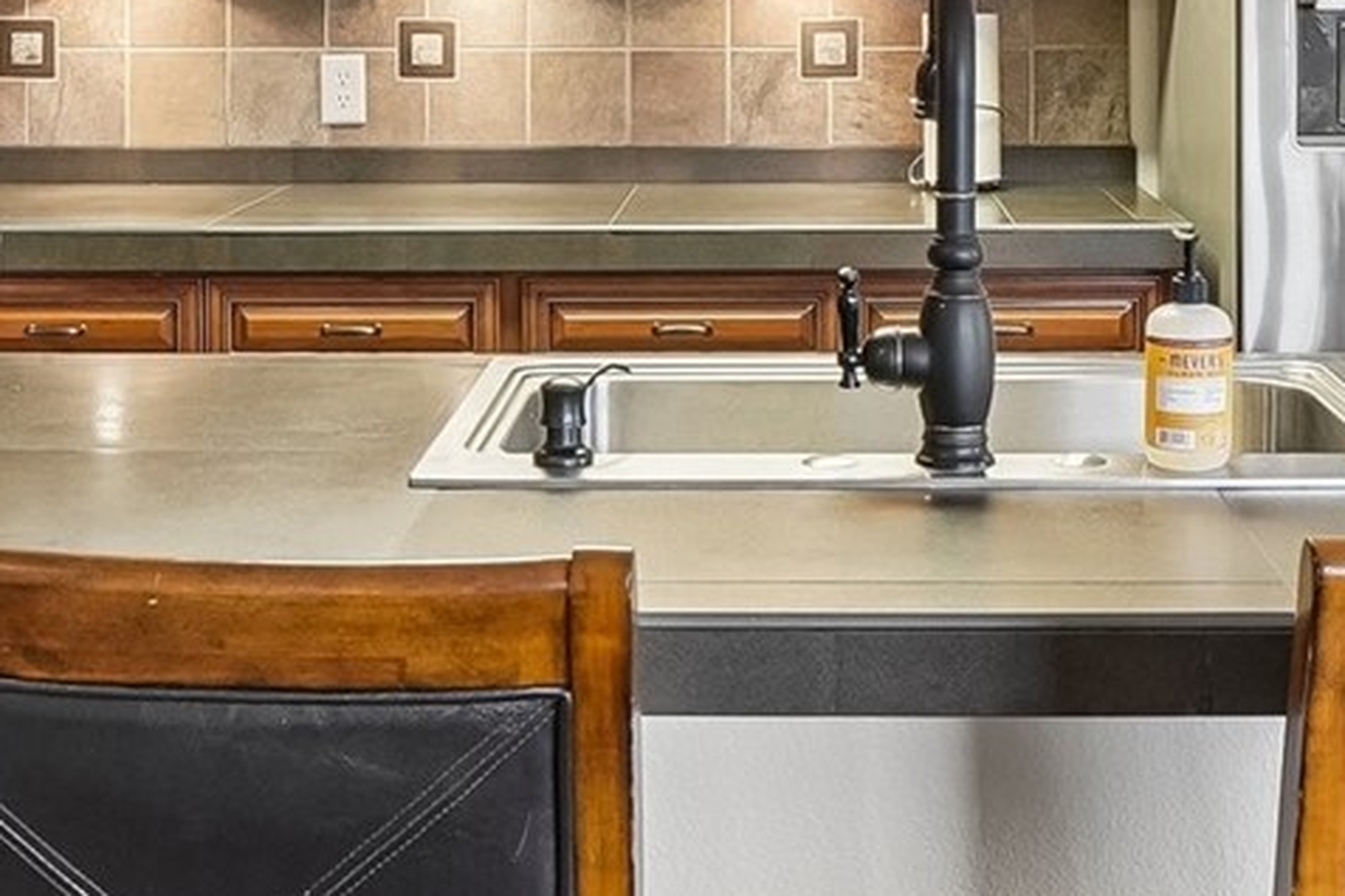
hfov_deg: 31.3
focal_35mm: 64
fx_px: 2391
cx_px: 836
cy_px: 46
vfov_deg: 20.7
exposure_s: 1/6
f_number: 8
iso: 400
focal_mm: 12
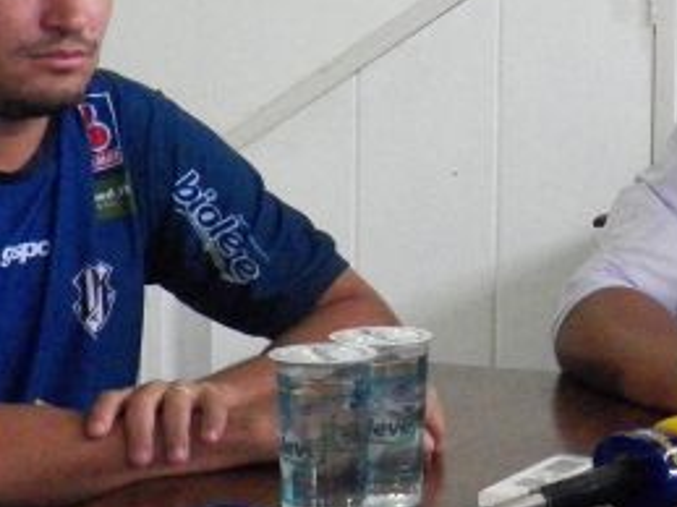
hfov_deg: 17.7
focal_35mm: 108
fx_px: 2111
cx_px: 708
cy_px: 91
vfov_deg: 13.6
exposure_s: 1/320
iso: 1600
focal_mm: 6.3
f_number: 2.8
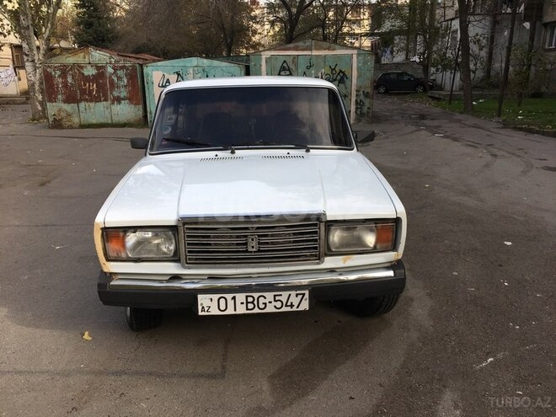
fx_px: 466
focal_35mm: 29
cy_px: 208
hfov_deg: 61.7
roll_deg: +1.0
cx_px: 278
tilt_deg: -16.6
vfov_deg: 48.2
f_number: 2.2
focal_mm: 4.15
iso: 25
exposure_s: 1/538
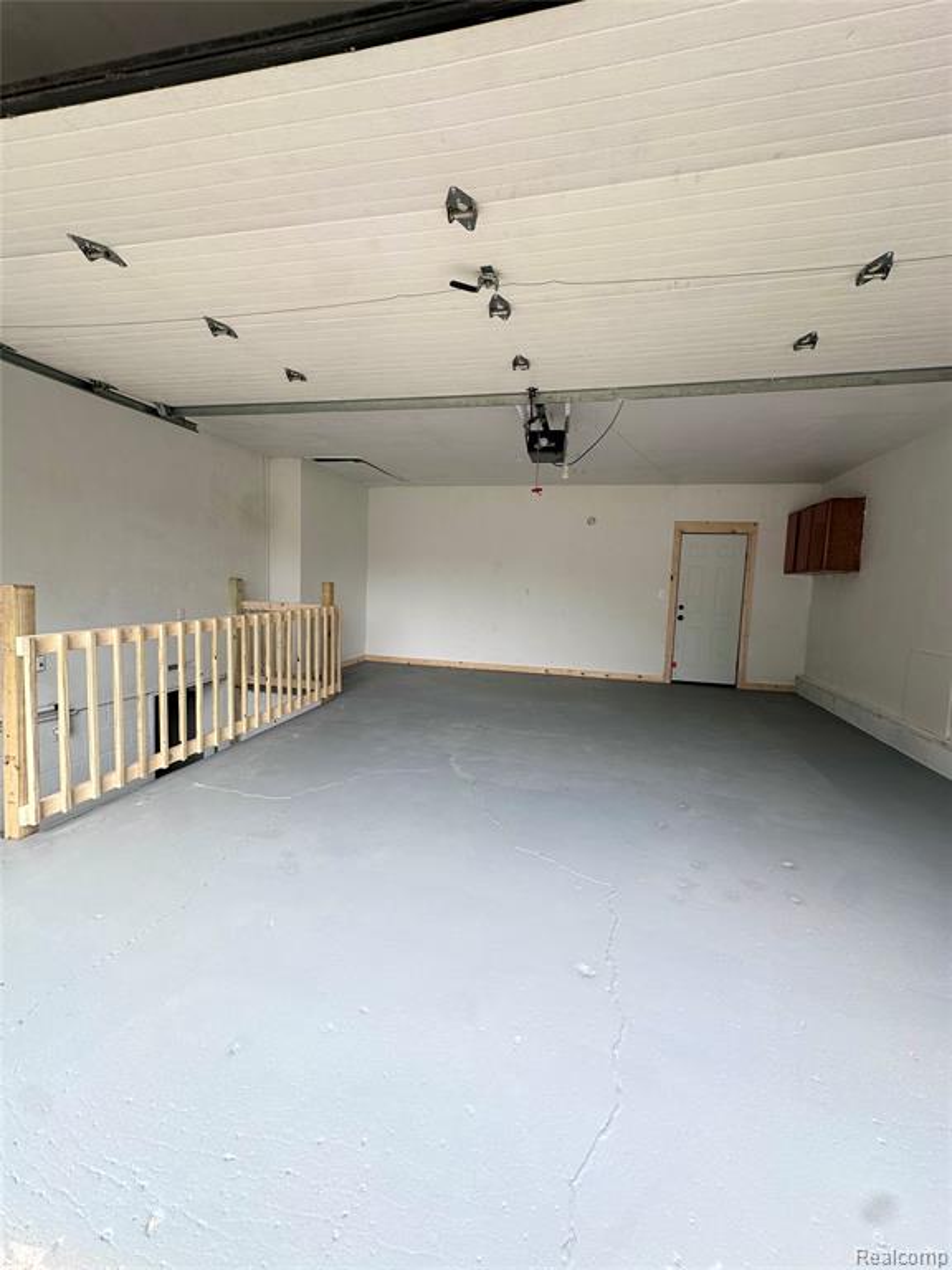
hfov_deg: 85.7
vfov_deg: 102.1
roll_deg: -3.4
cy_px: 635
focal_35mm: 14
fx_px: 513
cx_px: 476
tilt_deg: -5.0
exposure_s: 1/99
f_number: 2.2
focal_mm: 2.22
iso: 64
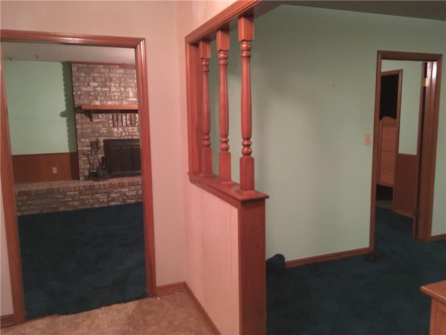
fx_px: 374
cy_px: 168
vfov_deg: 48.2
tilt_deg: -7.5
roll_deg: +0.6
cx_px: 223
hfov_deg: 61.7
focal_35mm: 29
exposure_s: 1/15
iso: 500
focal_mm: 4.15
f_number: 2.2
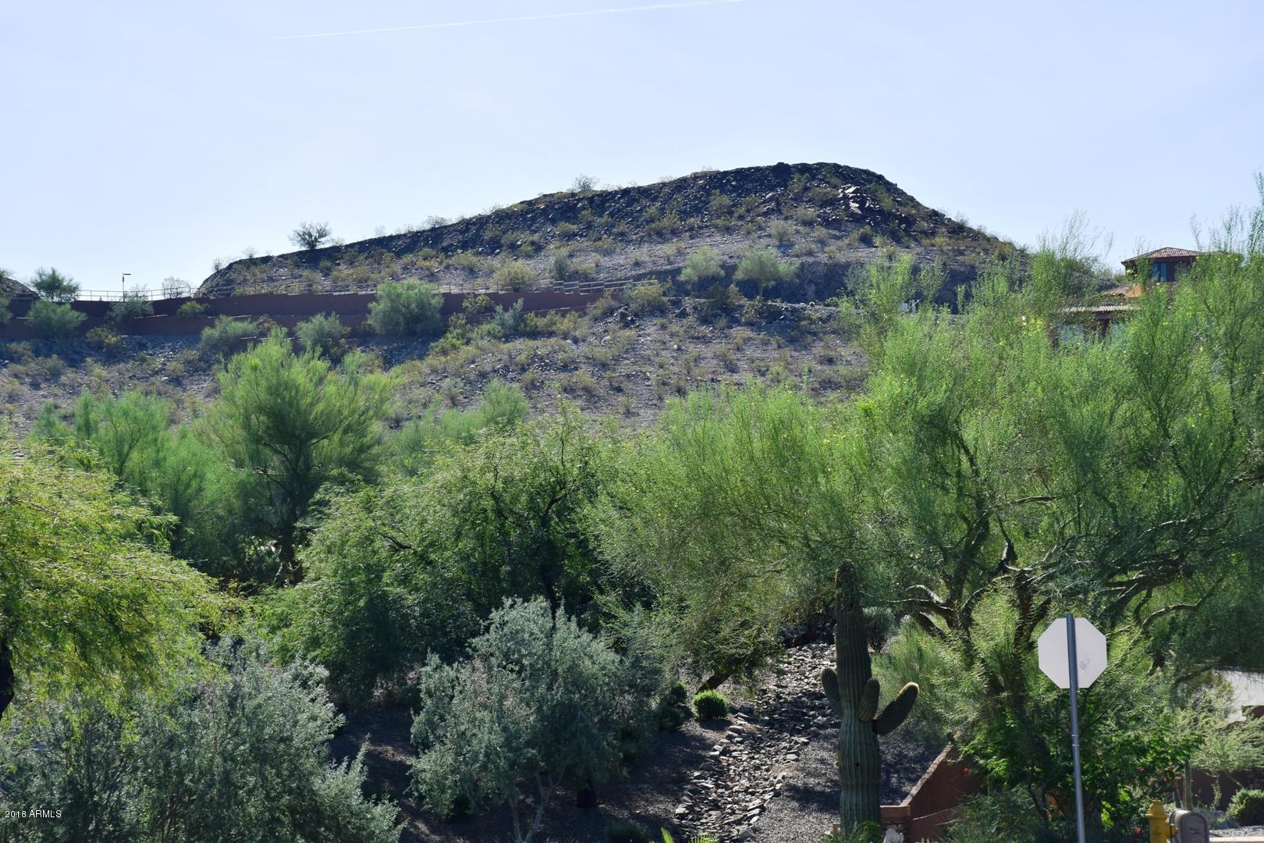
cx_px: 632
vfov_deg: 12.2
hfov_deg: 18.2
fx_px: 3950
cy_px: 422
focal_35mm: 112
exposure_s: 1/500
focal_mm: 75
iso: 320
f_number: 11
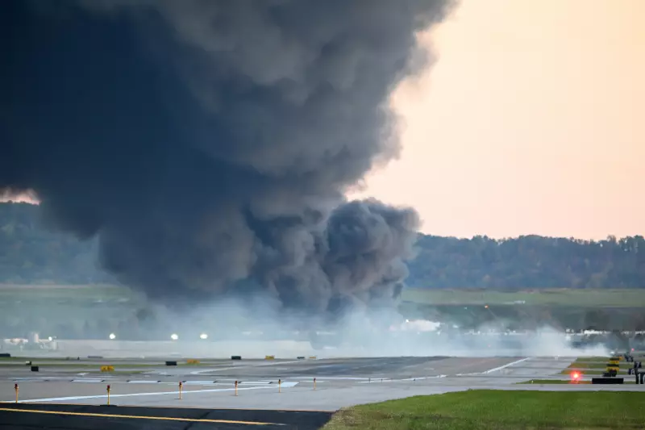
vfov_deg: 2.7
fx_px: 8956
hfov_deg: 4.1
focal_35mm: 500
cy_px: 215
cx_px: 322
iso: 3200
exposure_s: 1/160
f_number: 6.3
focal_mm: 500
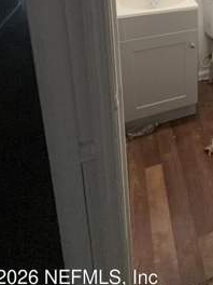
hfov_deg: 35.4
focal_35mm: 34
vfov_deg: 41.5
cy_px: -37
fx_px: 279
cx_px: 238
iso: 160
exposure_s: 1/120
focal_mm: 2.22
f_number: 2.2
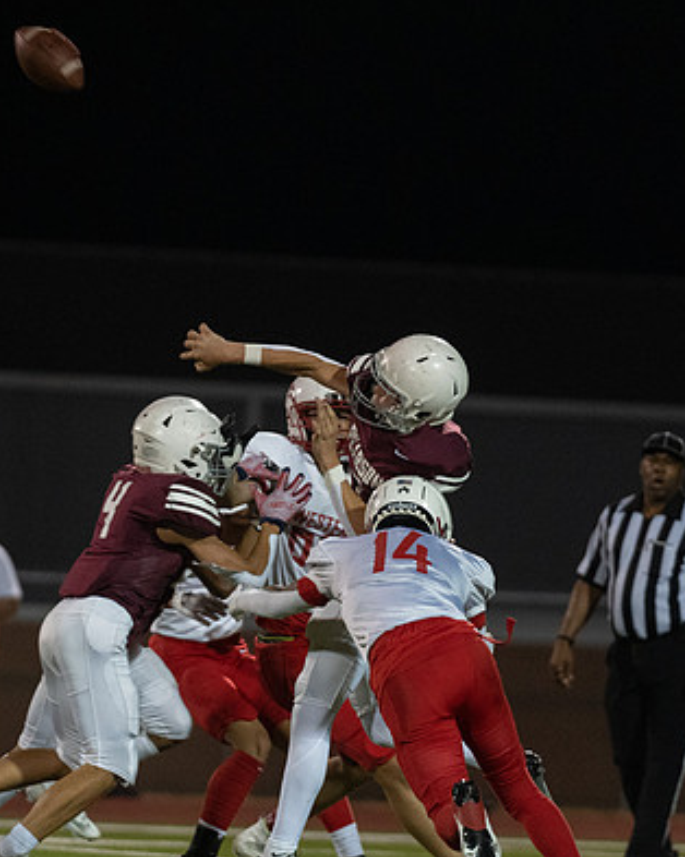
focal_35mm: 388
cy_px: 573
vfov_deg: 5.0
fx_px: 9840
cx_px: 355
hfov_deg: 4.0
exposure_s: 1/1000
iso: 5000
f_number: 2.8
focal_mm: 200
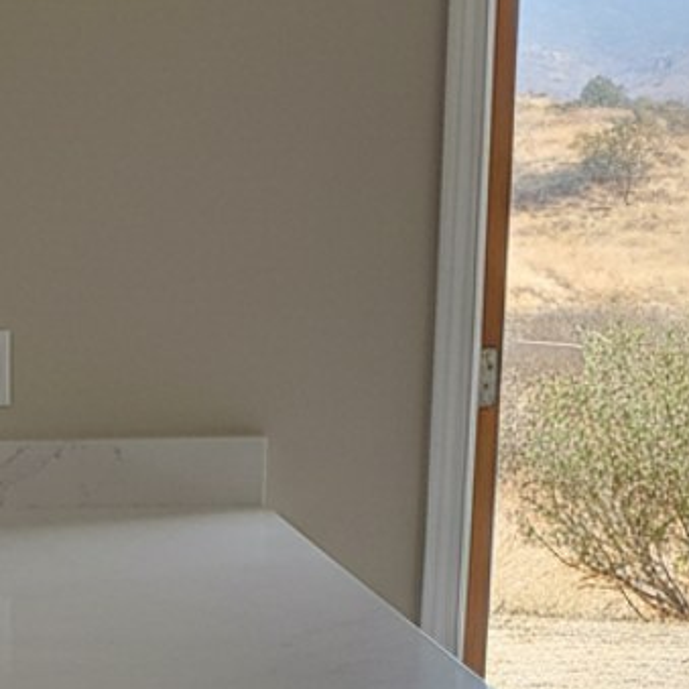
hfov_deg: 22.2
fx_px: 1621
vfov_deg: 21.8
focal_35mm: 72
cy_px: 876
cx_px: -130
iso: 1324
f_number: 1.8
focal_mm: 6.4
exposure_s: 1/776
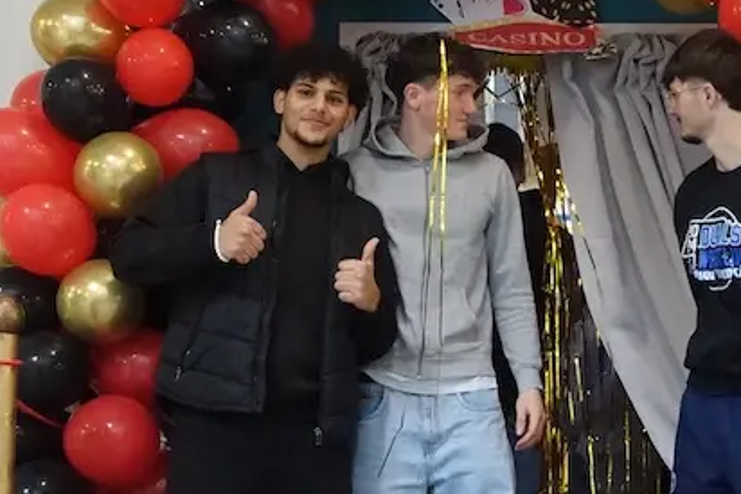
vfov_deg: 17.7
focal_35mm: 77
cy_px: 337
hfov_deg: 26.1
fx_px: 1585
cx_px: 516
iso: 4000
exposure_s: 1/160
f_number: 2.5
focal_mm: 11.22
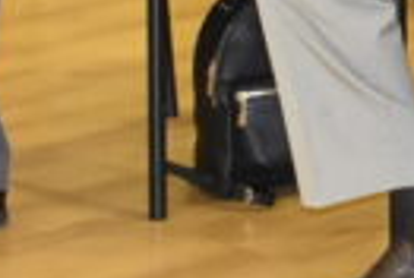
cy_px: -420
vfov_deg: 5.0
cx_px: 932
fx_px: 3099
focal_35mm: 269
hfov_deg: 7.2
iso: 1600
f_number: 5.6
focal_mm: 23
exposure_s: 1/60
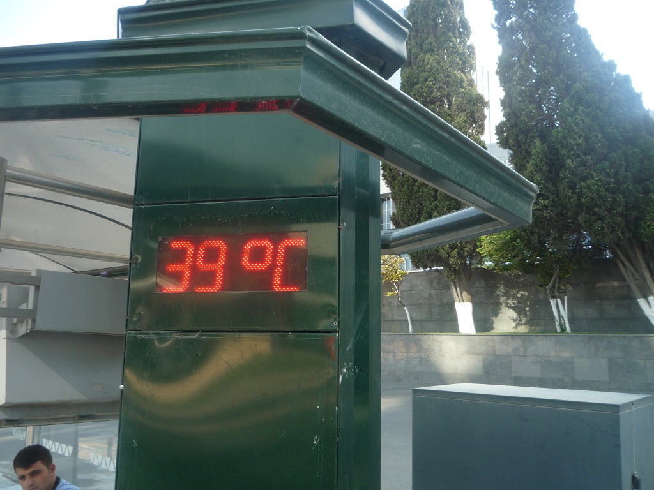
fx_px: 567
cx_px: 327
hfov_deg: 60.0
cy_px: 245
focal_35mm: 30
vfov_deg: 46.8
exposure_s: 1/100
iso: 100
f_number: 4
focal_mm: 5.2
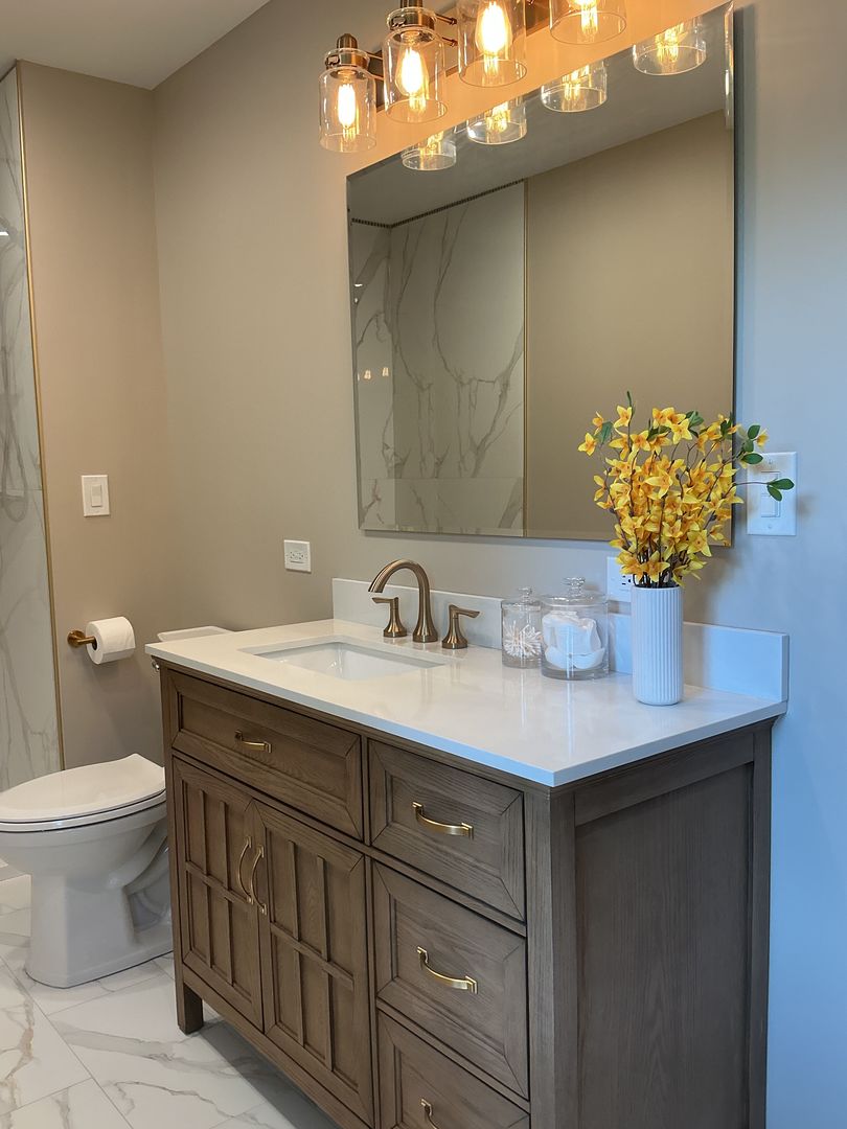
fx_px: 946
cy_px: 564
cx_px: 424
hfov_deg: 48.2
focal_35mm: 29
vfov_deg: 61.7
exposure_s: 1/120
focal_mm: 3
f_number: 1.8
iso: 64
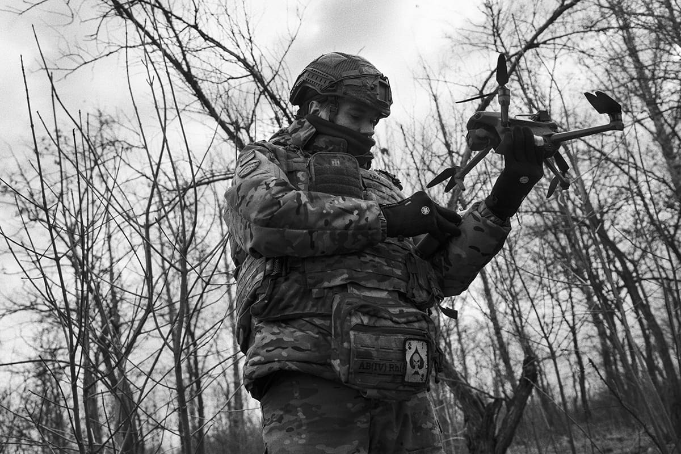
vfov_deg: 37.9
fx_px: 662
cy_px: 227
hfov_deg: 54.4
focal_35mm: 35
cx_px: 340
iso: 2000
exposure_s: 1/6400
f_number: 4.5
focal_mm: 35
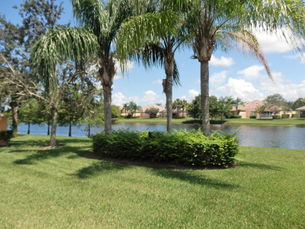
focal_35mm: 25
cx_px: 152
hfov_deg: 69.4
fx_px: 220
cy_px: 114
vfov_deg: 54.9
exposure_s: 1/1000
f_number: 3
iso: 80
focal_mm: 4.5
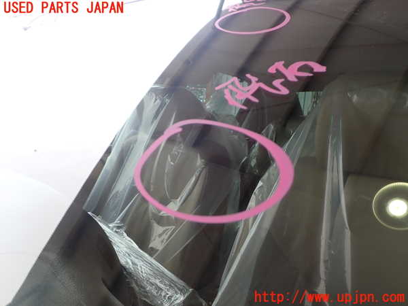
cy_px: 153
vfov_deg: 46.8
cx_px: 204
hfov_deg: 60.0
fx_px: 354
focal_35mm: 30
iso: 100
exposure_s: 1/200
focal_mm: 5.4
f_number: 3.2
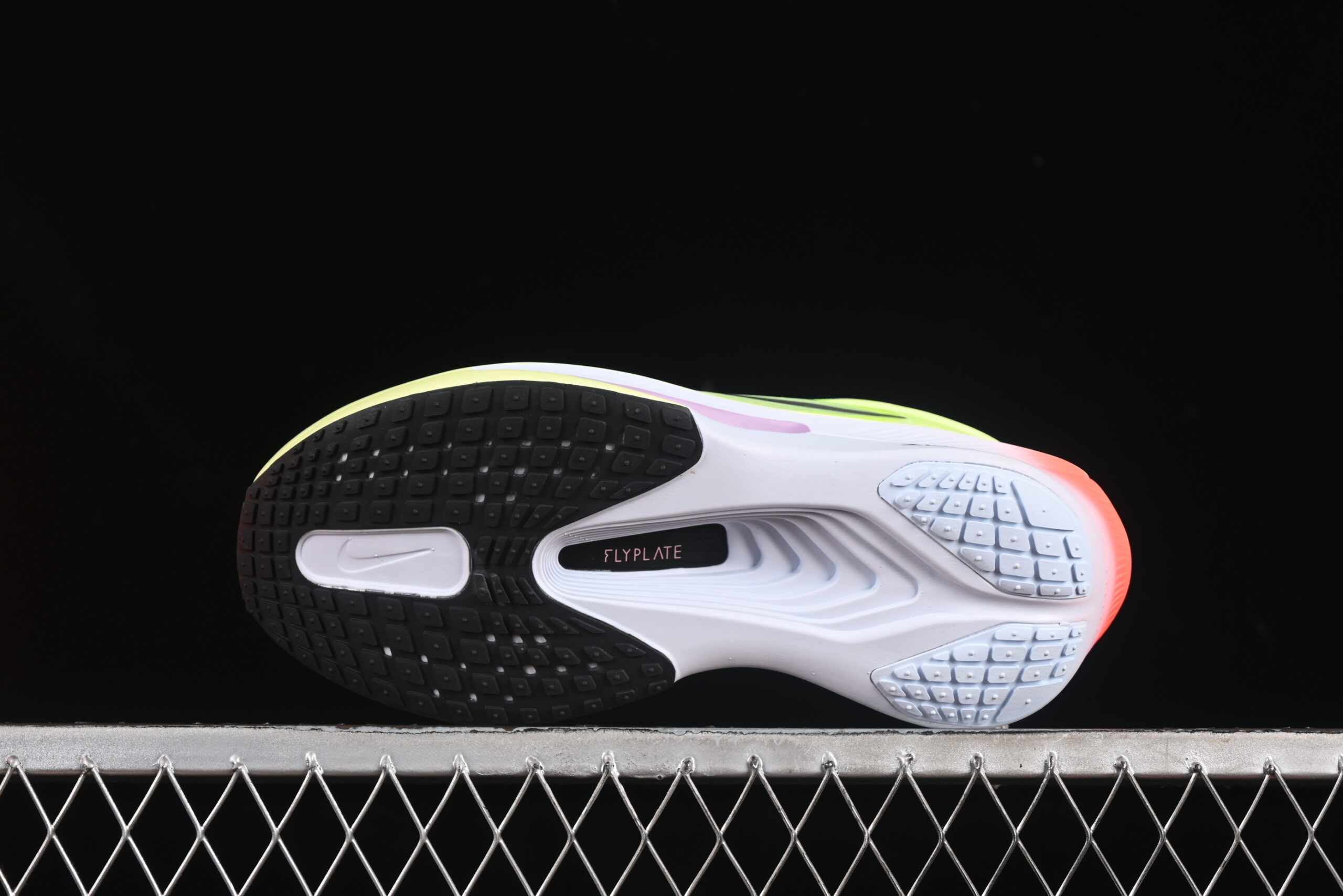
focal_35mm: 75
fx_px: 2798
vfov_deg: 18.2
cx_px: 672
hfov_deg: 27.0
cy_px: 448
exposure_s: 1/60
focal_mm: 50
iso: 160
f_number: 7.1
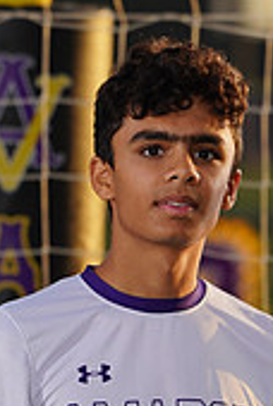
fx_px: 11566
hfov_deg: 1.4
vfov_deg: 2.0
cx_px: 142
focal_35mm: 1021
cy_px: 568
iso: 100
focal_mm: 300
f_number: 8
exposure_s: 1/200
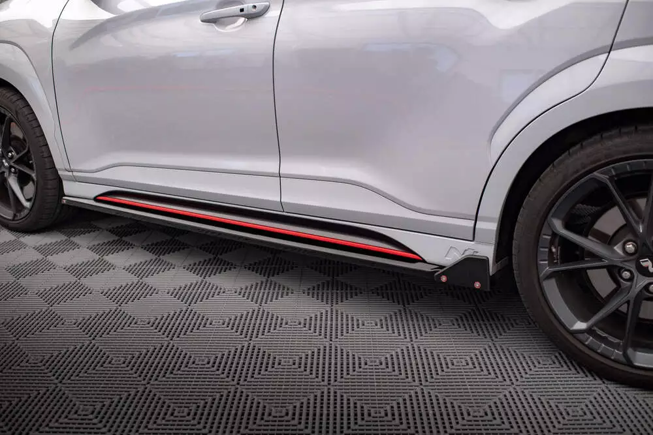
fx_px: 635
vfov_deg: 37.9
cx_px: 326
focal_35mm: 35
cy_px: 218
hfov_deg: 54.4
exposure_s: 1/125
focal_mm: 35
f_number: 2.8
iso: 1000
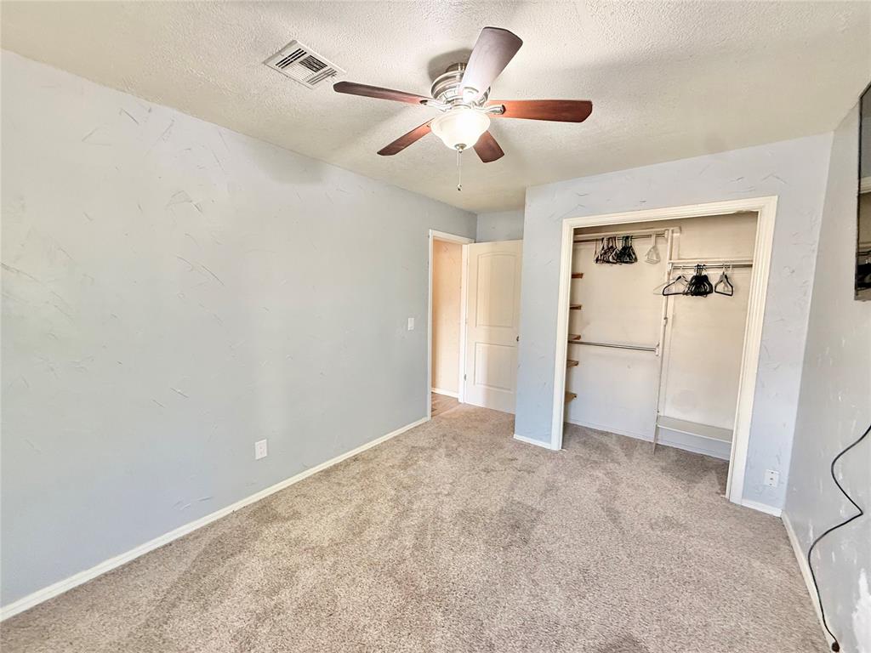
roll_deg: -0.2
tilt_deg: -5.0
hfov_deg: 102.1
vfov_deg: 85.7
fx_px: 352
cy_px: 326
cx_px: 436
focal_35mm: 14
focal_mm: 2.22
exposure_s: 1/60
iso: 400
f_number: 2.2
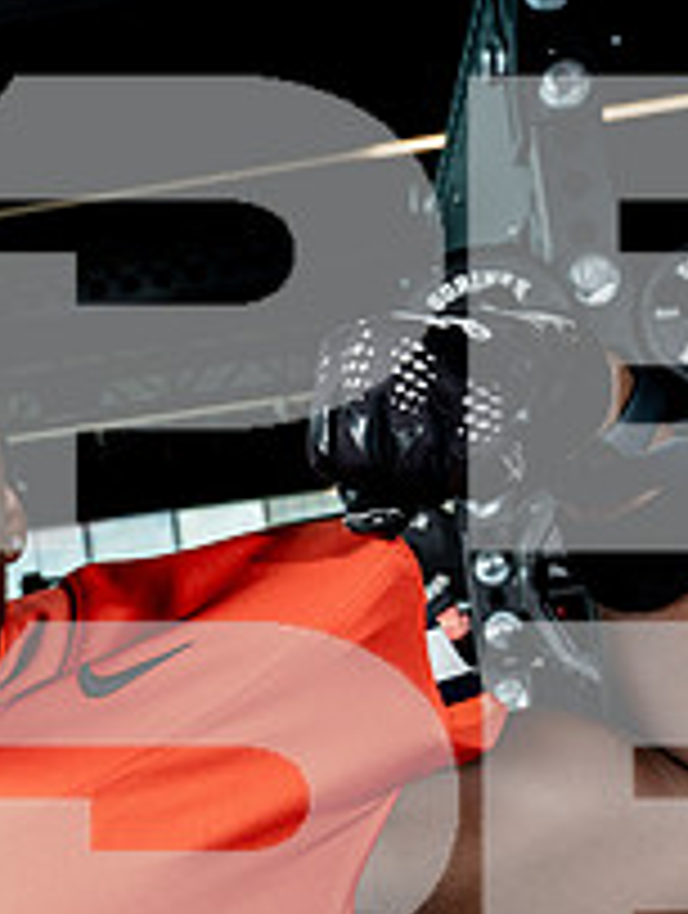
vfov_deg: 22.3
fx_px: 2245
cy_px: 862
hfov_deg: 16.7
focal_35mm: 85
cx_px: -144
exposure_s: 1/250
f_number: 9
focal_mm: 31
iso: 640
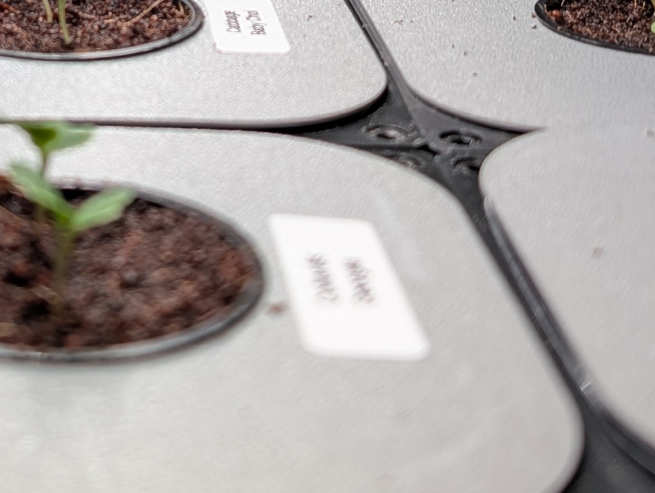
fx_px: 1592
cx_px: 48
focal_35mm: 84
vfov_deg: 16.7
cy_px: -135
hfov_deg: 22.6
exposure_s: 1/120
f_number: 1.68
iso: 20
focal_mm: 6.9
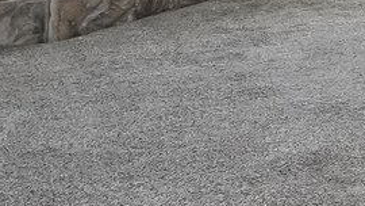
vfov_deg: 9.3
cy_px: -262
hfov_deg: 10.4
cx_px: 1180
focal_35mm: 119
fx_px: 1152
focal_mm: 10
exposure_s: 1/15
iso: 800
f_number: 8
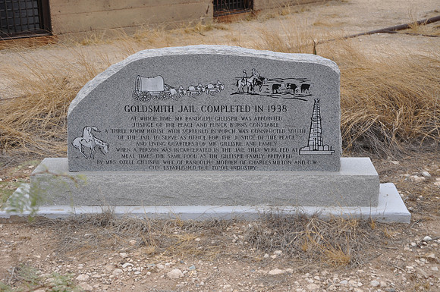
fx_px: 824
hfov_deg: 29.9
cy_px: 146
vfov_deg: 20.1
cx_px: 220
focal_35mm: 68
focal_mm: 45
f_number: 6.3
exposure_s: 1/160
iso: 200
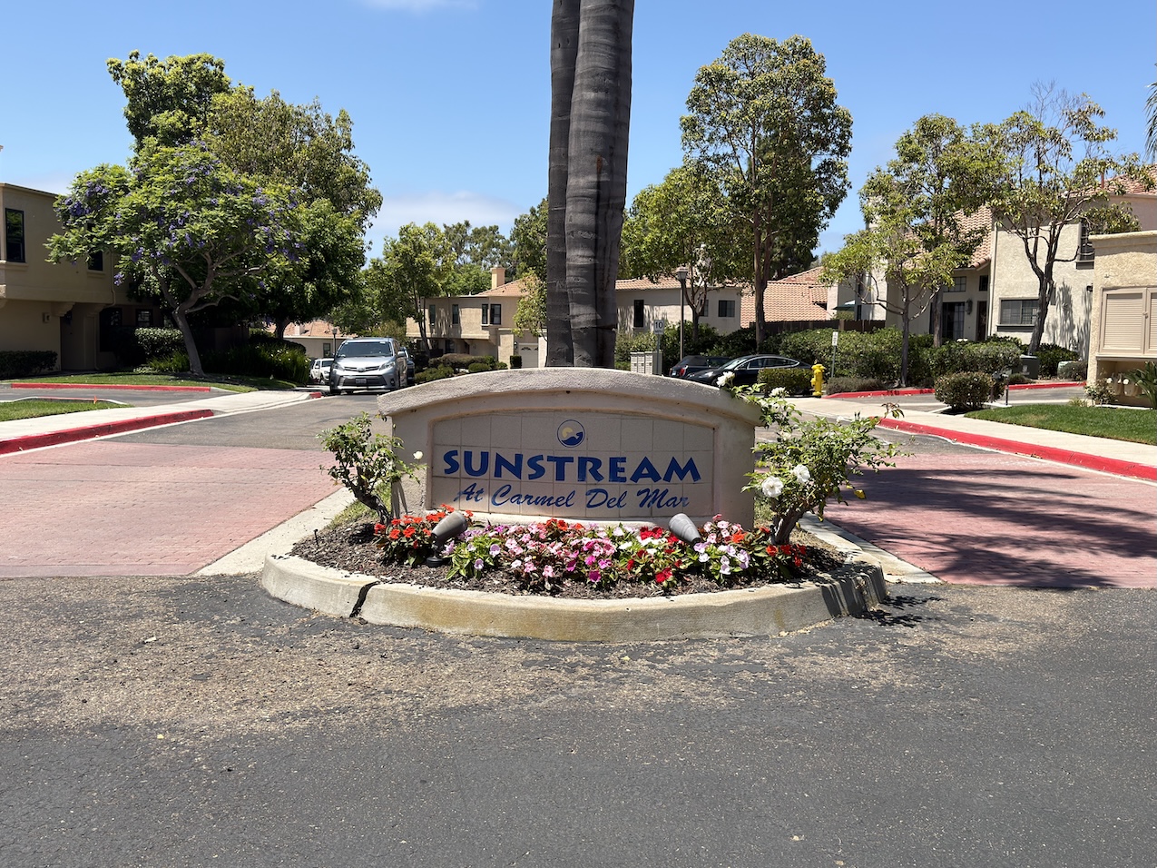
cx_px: 578
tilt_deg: -6.1
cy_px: 434
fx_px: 1170
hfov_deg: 52.6
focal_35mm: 35
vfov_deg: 40.7
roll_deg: -0.3
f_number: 1.78
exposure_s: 1/3226
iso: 64
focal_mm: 6.76
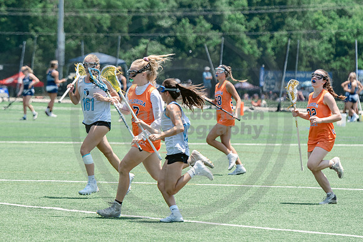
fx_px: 3471
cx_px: 120
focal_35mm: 344
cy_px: 99
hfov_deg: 6.0
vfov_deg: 4.0
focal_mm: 200
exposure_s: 1/1600
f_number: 5
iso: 400
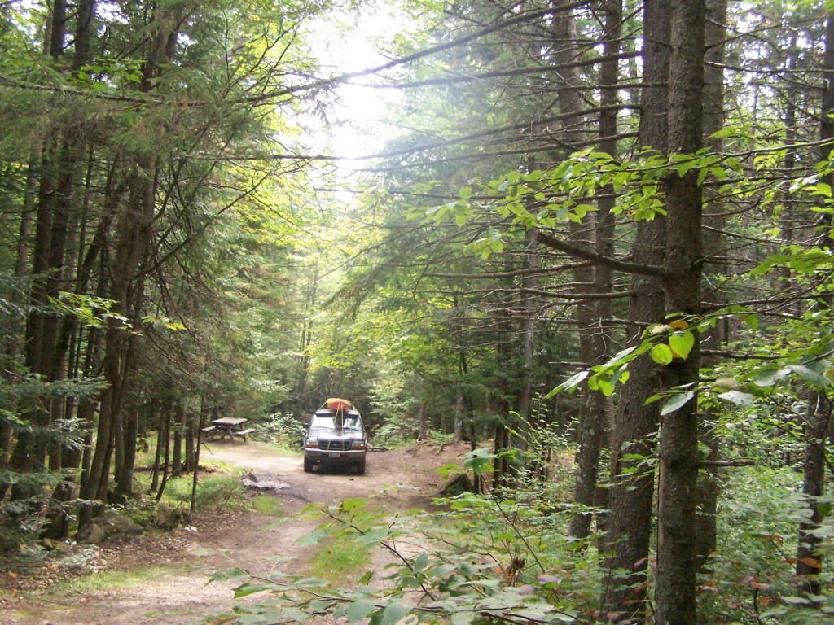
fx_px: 916
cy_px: 312
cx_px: 417
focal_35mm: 38
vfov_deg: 37.7
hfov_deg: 49.0
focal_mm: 6.3
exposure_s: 1/200
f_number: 2.8
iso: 400
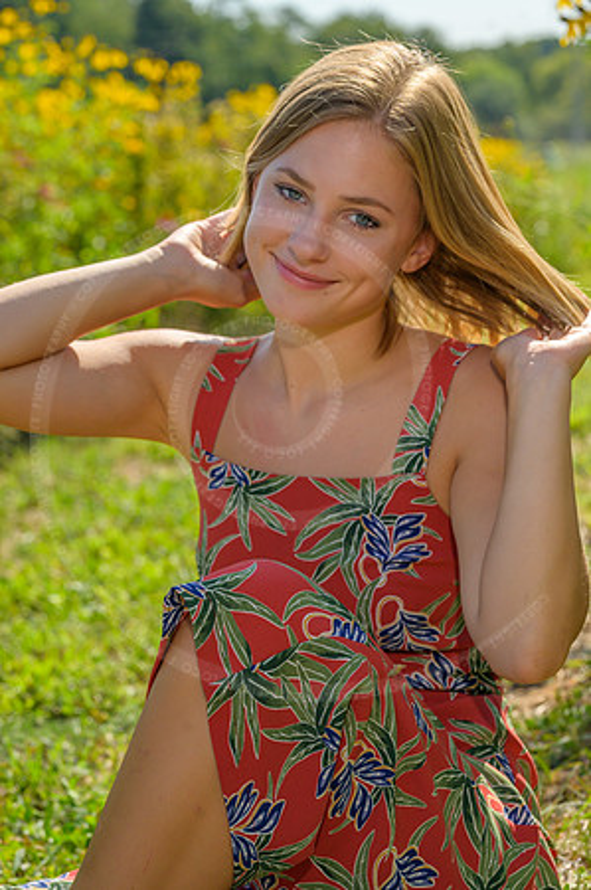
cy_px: 445
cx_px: 296
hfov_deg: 16.0
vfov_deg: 23.9
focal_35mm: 85
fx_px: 2098
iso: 200
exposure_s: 1/1600
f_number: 5.6
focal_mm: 85
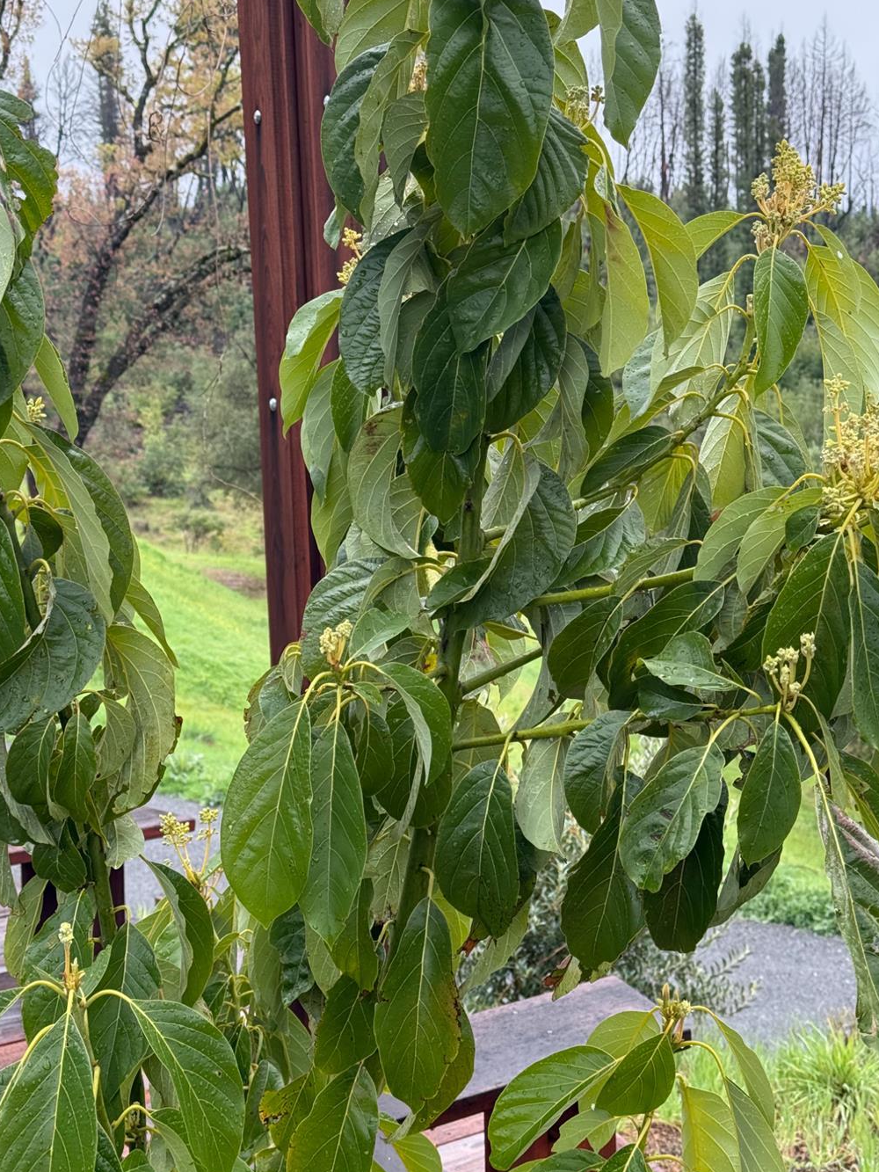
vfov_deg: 35.5
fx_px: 1828
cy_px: 533
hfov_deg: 27.0
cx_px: 478
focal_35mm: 54
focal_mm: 6.76
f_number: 1.78
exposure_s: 1/366
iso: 80
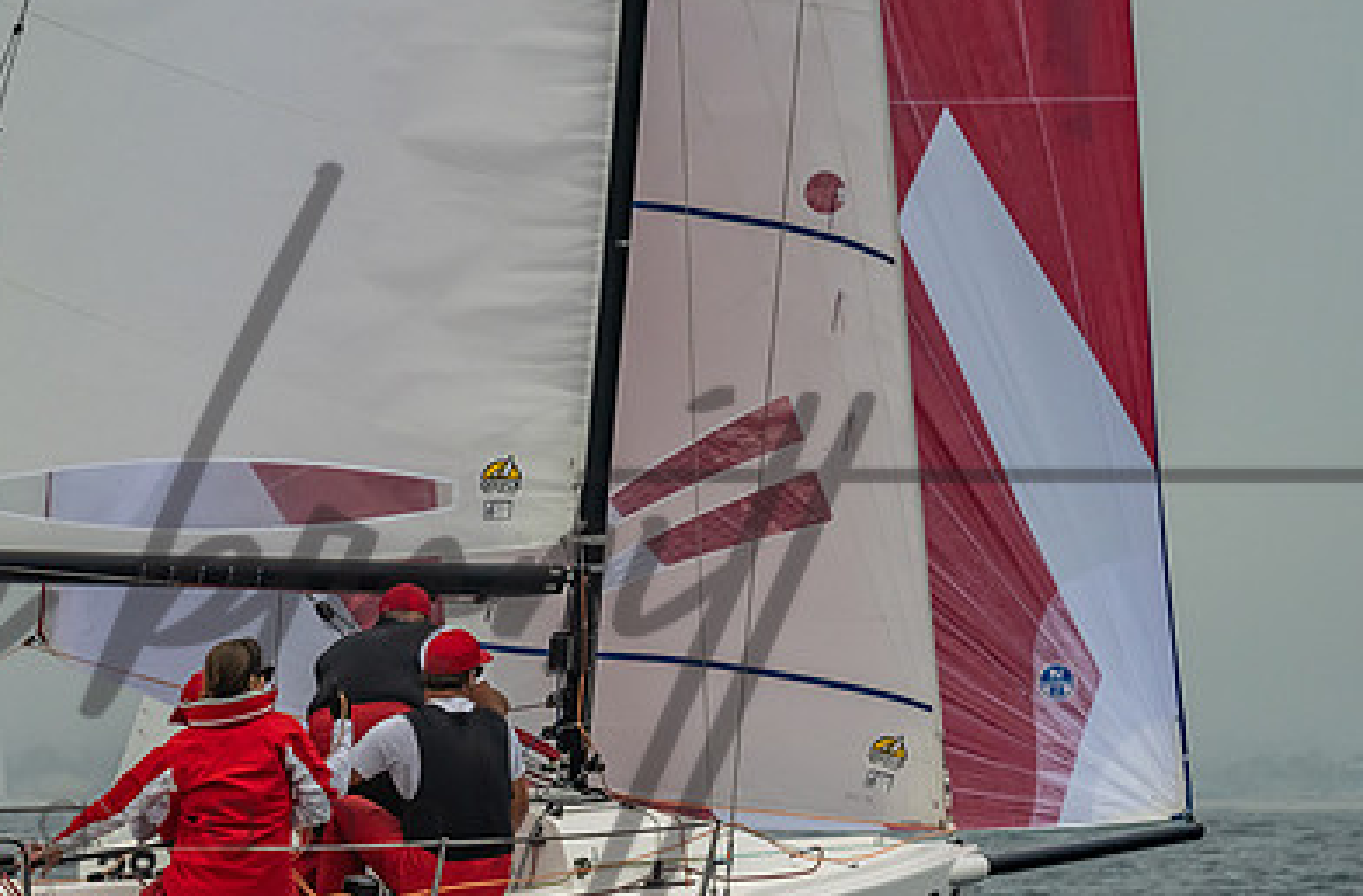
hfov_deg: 7.8
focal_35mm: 264
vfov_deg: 5.2
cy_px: 587
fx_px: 9956
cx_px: 444
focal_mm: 145
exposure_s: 1/3200
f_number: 9
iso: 800
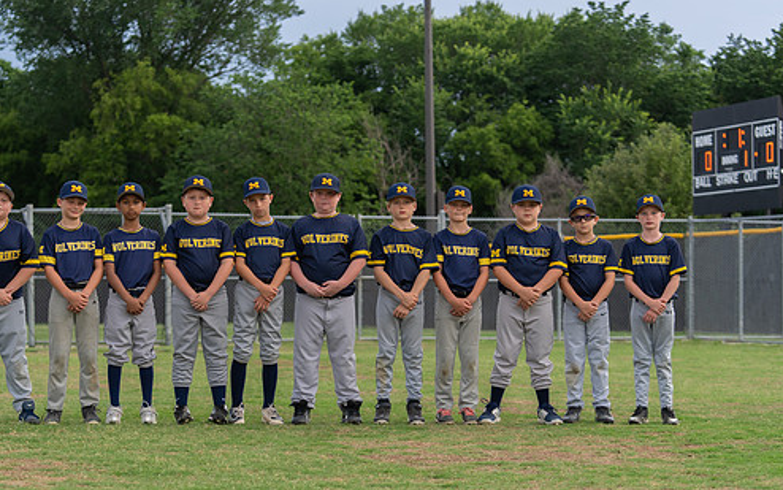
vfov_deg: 14.1
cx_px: 308
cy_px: 304
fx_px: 1985
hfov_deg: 22.3
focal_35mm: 93
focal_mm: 70
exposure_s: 1/320
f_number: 3.2
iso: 200
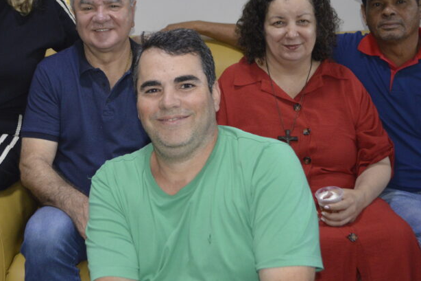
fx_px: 701
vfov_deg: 22.6
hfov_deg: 33.2
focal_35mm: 60
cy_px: 122
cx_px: 158
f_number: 4
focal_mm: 24
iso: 1600
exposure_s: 1/60
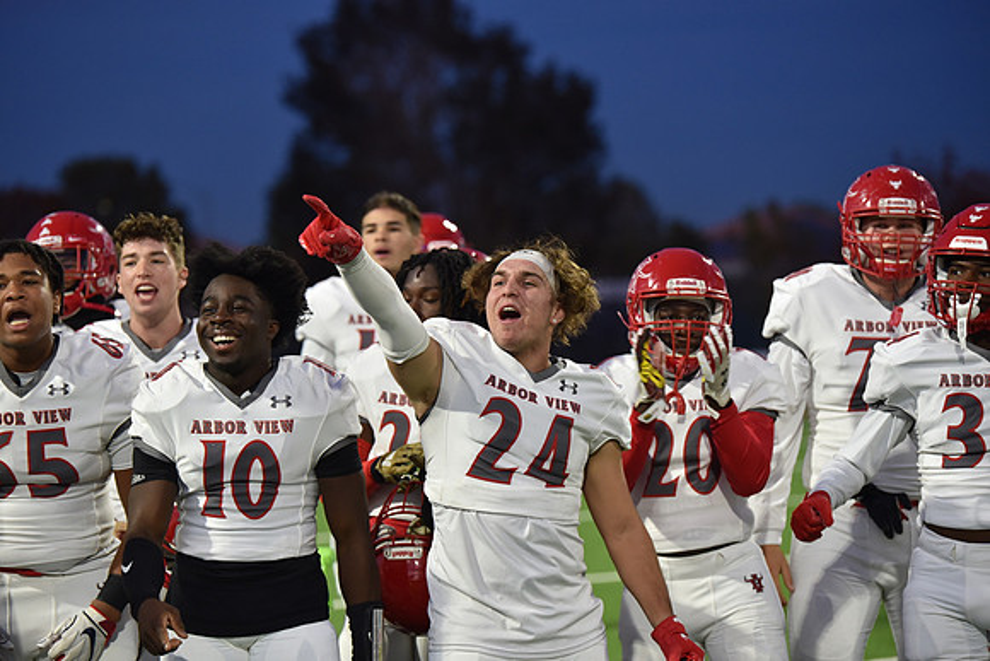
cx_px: 495
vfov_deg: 10.2
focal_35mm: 135
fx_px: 3713
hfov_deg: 15.2
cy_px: 330
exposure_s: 1/500
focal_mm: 135
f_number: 2.8
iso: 1250
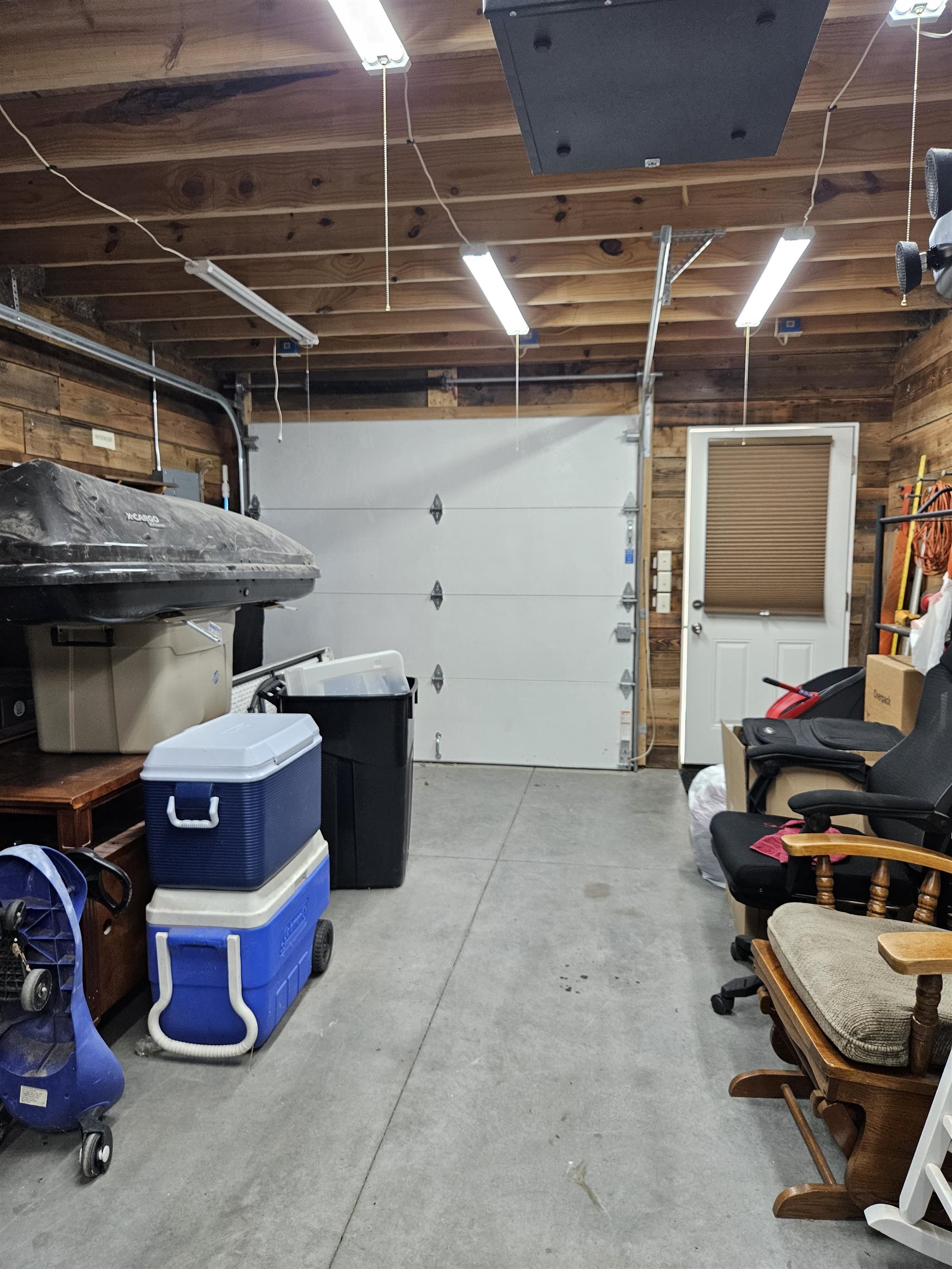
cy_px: 634
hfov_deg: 58.9
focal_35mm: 23
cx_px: 476
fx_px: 843
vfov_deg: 73.9
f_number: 1.8
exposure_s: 1/120
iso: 250
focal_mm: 5.4
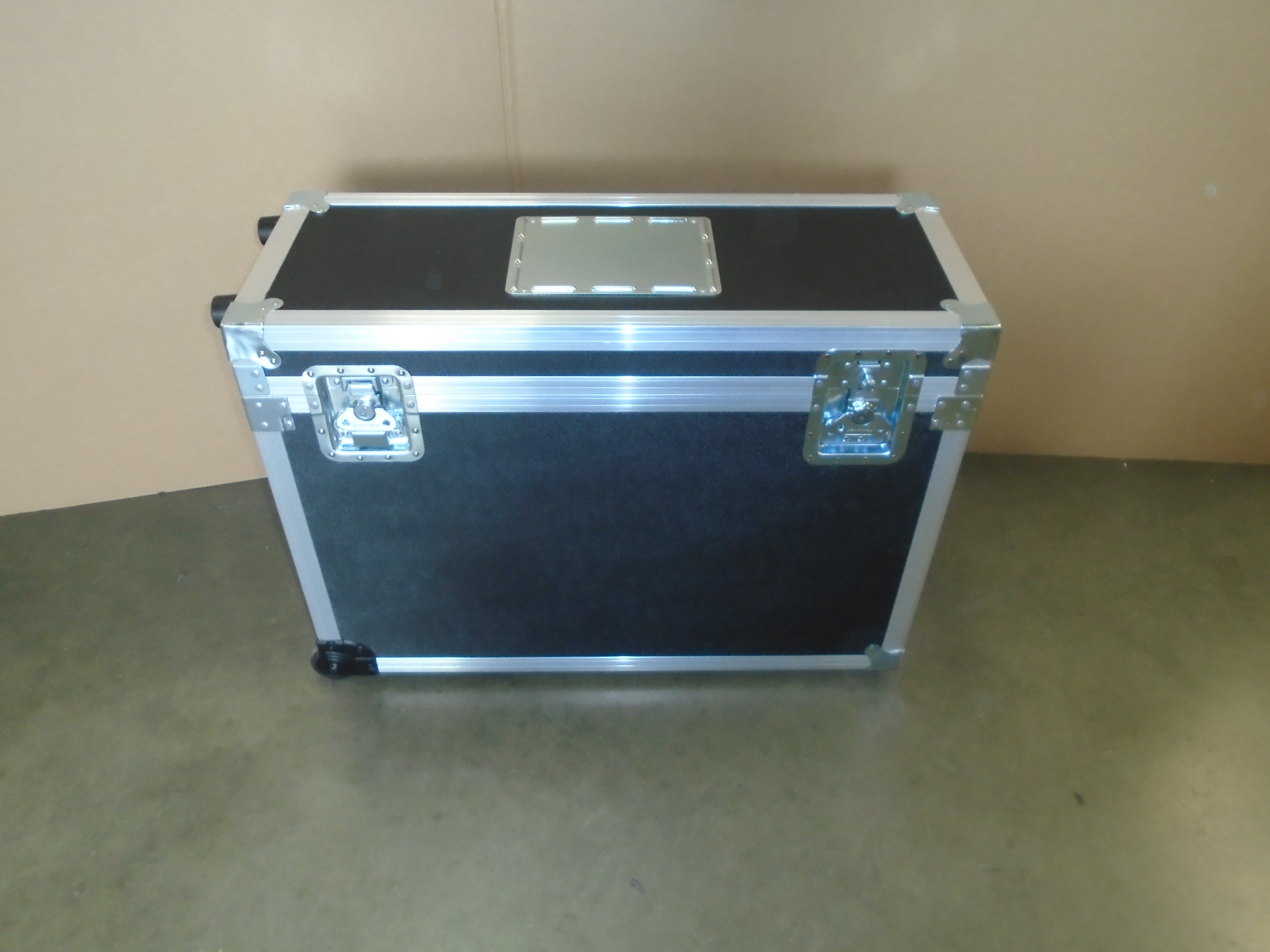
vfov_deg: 53.1
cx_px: 635
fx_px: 954
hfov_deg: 67.3
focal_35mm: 26
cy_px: 476
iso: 320
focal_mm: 4.6
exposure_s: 1/30
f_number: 3.2
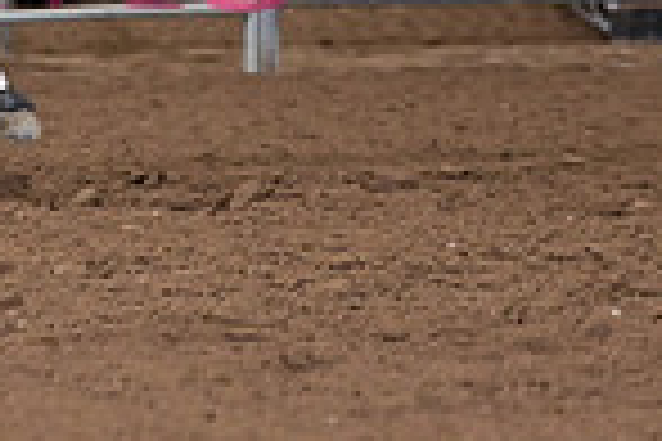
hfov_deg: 2.6
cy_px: -214
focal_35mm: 789
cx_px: -306
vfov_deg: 1.7
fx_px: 14508
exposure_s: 1/250
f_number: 3.5
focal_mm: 200
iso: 1600
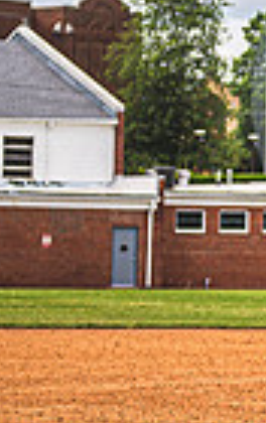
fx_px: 2784
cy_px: 76
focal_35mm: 241
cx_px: 701
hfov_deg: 5.3
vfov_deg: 8.7
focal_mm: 52
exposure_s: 1/1600
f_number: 5.6
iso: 100
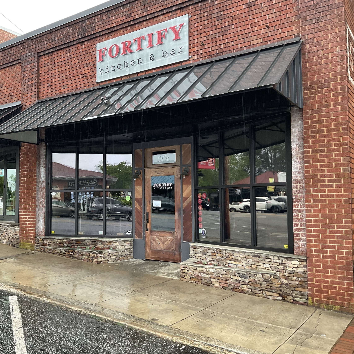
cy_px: 180
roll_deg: -0.1
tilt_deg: +2.9
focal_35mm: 35
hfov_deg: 46.4
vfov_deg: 47.2
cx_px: 116
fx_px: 405
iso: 40
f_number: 1.8
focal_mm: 3
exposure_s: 1/60
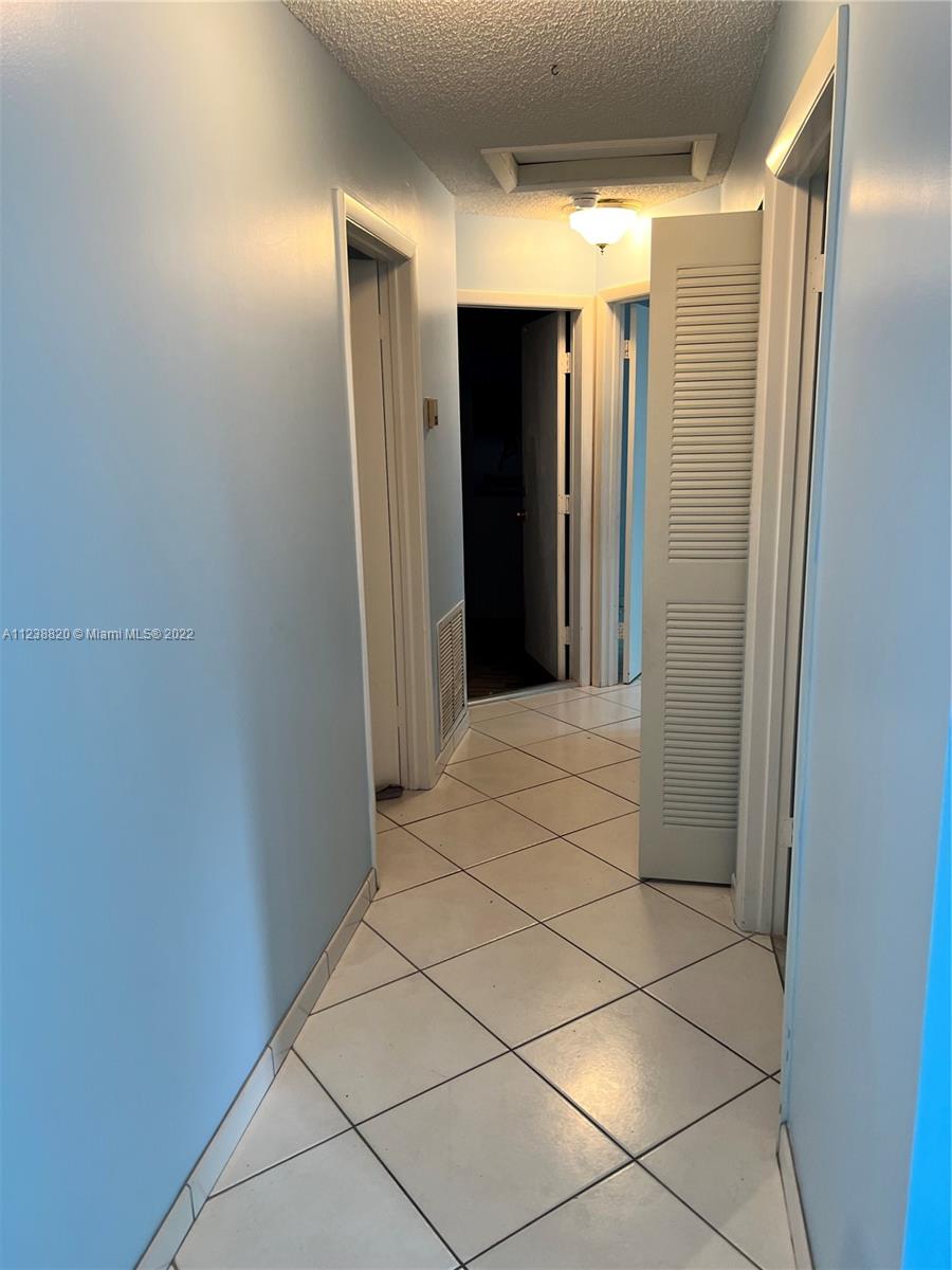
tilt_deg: -9.3
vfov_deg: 67.3
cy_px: 635
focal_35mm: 26
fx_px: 953
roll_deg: -1.0
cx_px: 476
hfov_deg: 53.1
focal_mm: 5.7
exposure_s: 1/60
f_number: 1.5
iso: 80
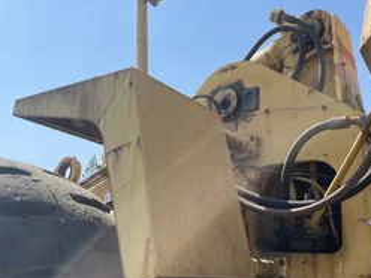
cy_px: 151
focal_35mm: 42
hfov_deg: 44.5
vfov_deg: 34.3
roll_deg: -4.0
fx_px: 450
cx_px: 226
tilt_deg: +19.0
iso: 32
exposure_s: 1/3205
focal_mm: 4.2
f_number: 1.6
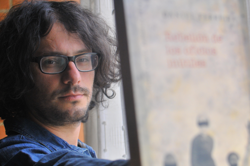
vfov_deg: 17.7
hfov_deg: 26.4
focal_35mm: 77
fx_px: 532
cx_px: 136
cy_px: 114
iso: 500
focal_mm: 35
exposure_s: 1/500
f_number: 4.5
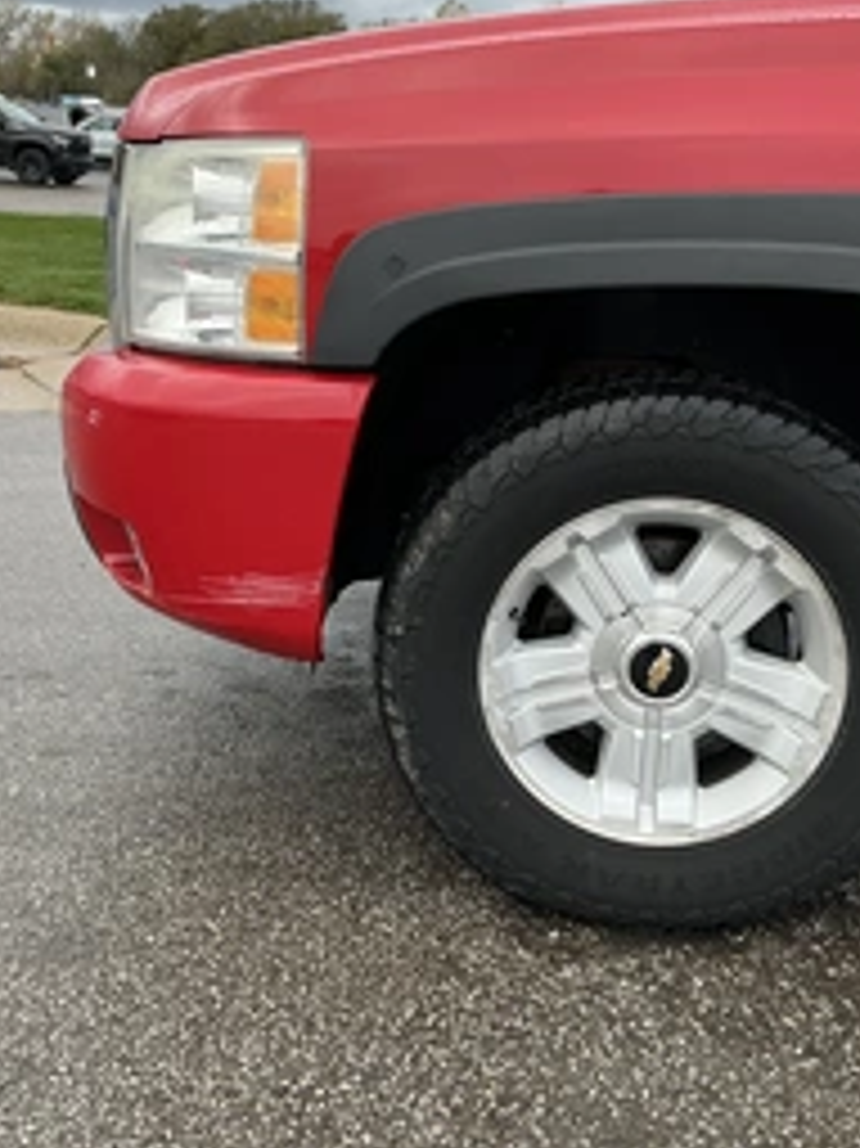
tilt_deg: -11.1
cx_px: 423
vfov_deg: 42.8
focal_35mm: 44
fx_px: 1459
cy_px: 482
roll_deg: -2.0
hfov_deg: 32.8
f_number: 1.8
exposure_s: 1/674
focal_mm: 3
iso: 25
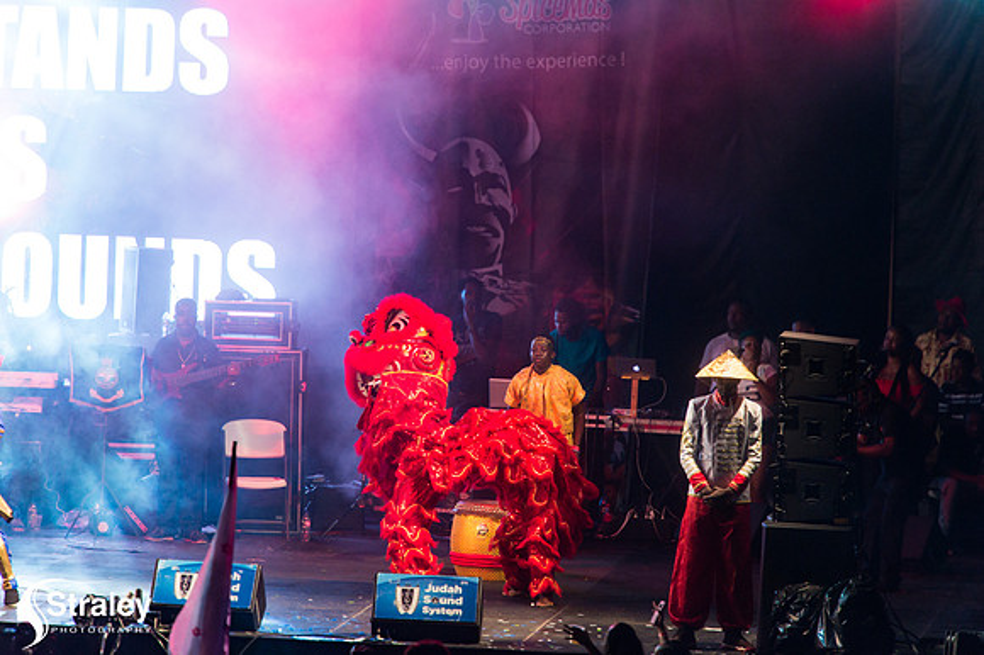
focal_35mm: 290
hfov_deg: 7.1
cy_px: 328
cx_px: 492
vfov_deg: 4.7
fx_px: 7922
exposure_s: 1/200
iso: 3200
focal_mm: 290
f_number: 5.6
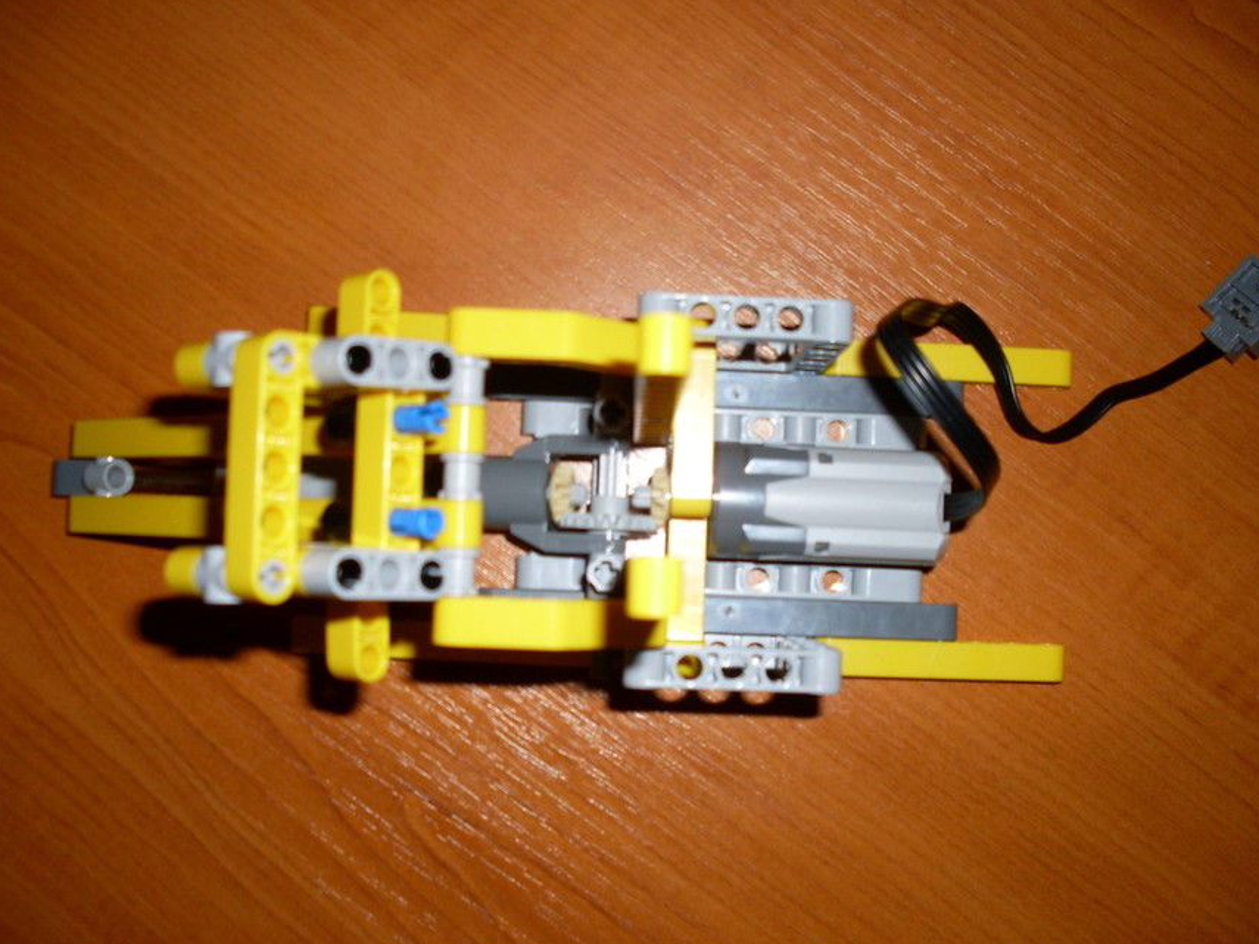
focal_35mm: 40
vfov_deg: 35.9
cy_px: 491
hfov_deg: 46.8
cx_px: 642
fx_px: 1455
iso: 100
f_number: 2.8
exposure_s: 1/45
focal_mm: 6.3
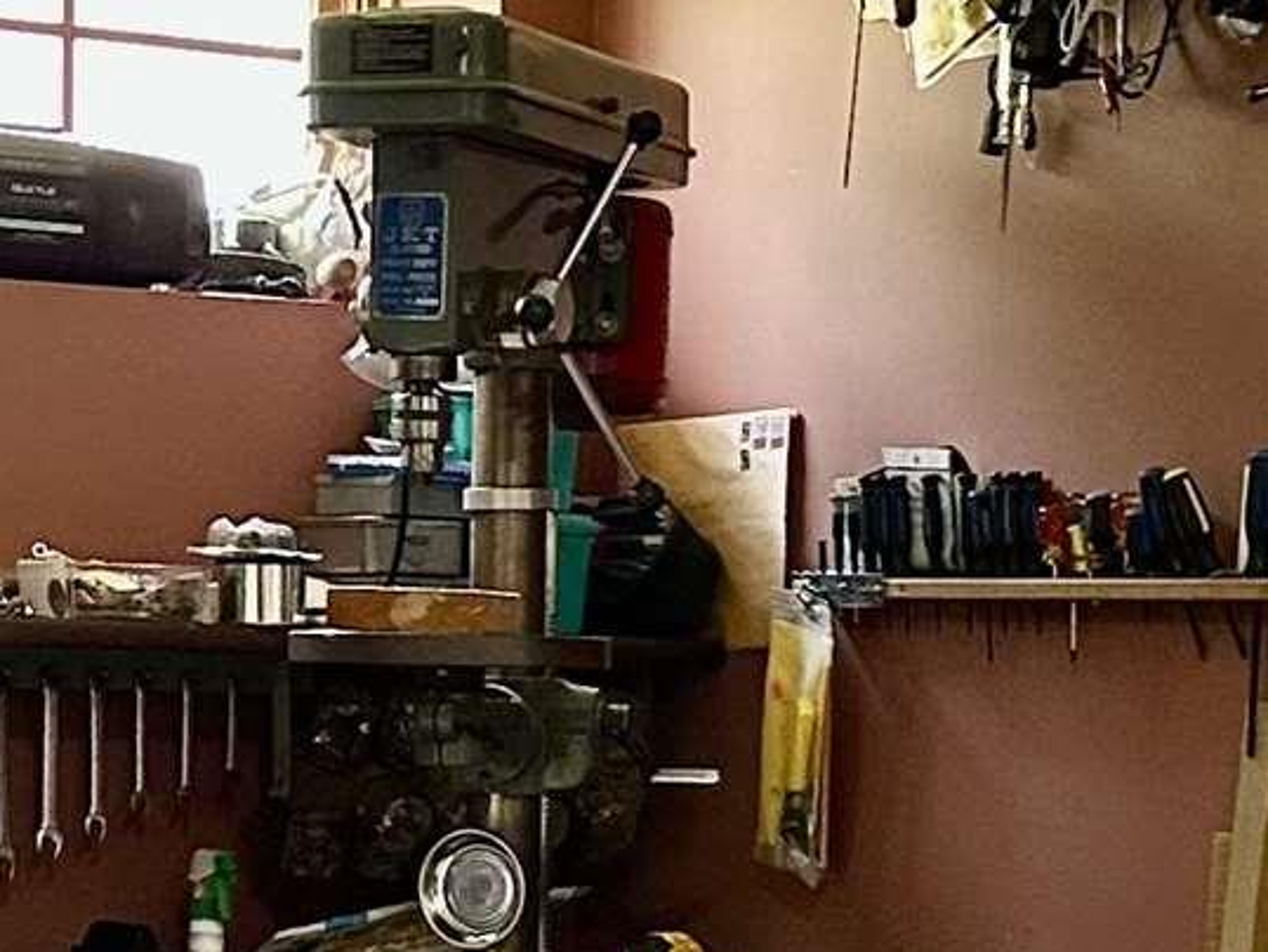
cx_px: 599
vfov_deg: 10.5
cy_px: 1433
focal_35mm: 137
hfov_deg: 14.4
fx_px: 5021
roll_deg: -1.3
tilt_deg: -9.3
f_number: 1.78
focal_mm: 6.86
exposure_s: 1/60
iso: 200
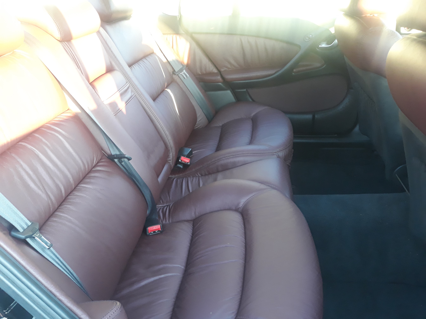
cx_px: 213
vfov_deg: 51.4
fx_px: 332
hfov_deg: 65.3
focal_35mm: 27
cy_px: 160
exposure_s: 1/33
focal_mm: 3.71
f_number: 1.7
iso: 160
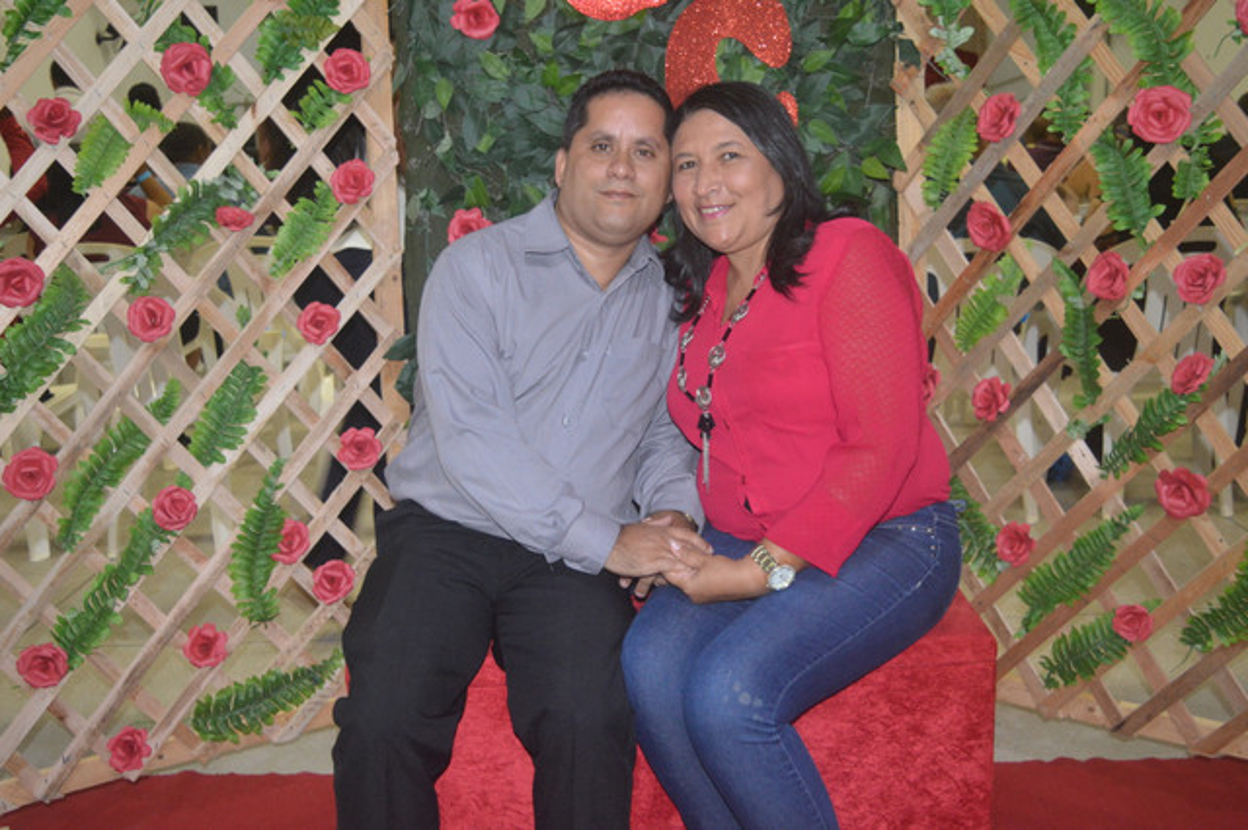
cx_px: 624
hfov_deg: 49.6
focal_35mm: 39
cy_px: 415
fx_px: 1351
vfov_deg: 34.2
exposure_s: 1/60
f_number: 4
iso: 1600
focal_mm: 26
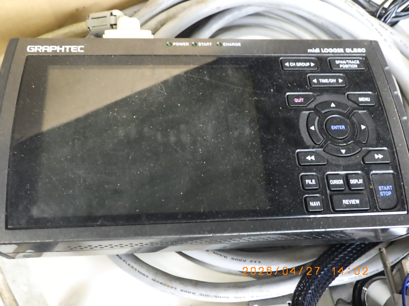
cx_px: 204
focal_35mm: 34
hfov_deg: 54.0
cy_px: 153
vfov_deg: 41.8
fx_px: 402
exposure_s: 1/40
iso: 1600
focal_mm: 6.1
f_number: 3.8
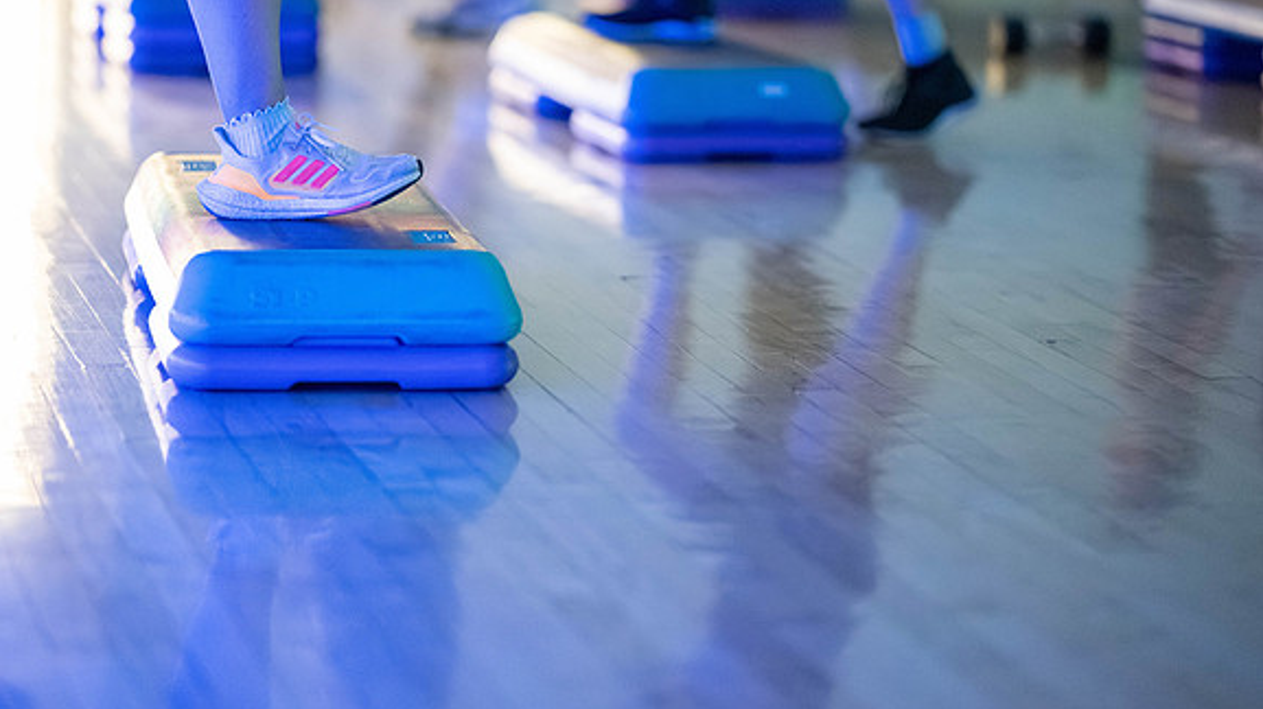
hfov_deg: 17.3
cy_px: 240
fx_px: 4151
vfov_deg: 9.8
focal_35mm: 124
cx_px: 554
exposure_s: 1/125
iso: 12800
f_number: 1.4
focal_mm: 105
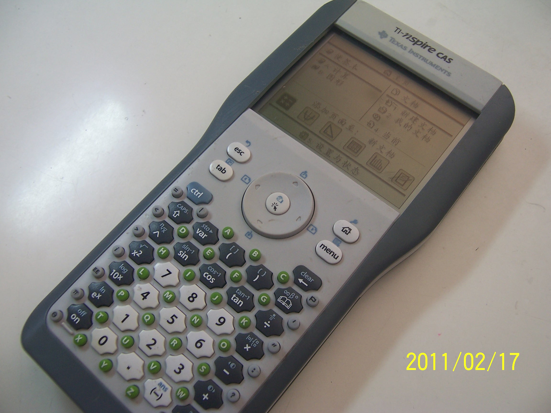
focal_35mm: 33
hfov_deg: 55.4
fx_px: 525
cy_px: 206
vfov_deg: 42.9
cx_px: 276
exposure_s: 1/45
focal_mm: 5.5
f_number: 3.4
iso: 80
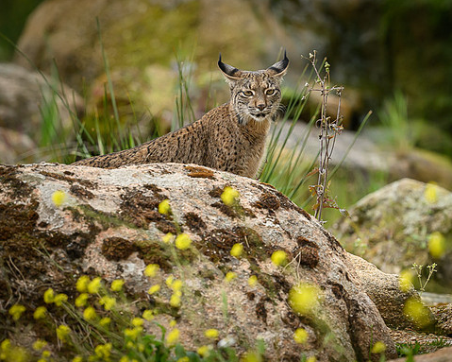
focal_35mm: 660
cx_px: 270
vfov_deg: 2.3
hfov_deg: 2.9
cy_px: 99
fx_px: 8827
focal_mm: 400
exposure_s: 1/2000
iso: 1000
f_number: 4
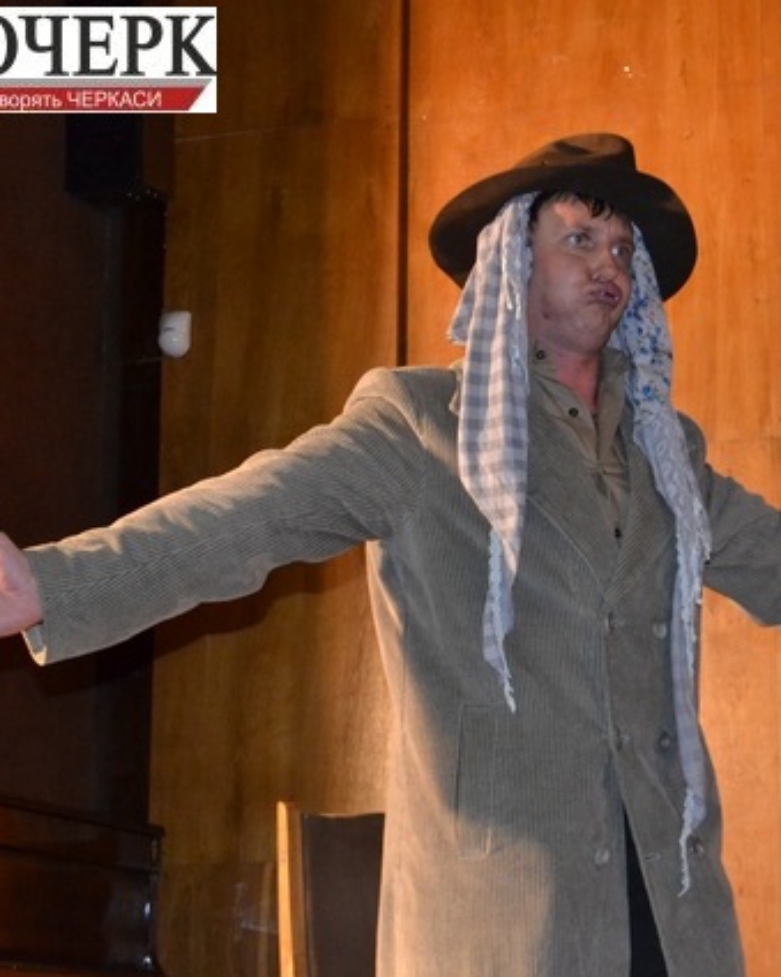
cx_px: 486
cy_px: 490
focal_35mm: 85
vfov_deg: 22.5
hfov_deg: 18.0
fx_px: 2457
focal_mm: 40
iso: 3200
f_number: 5.3
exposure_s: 1/60
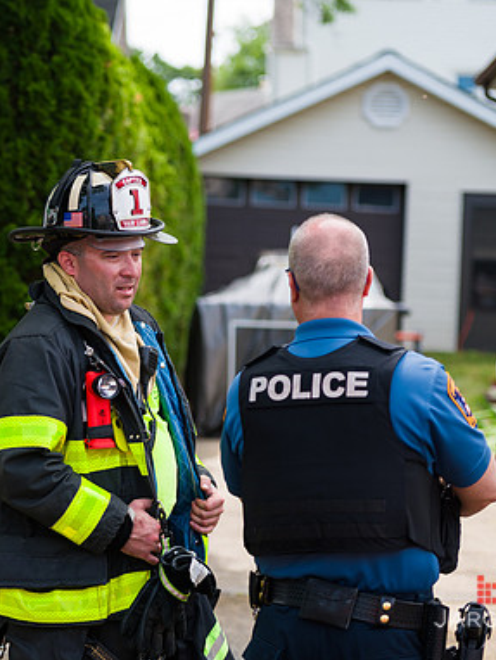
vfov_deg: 15.9
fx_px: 2366
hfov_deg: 11.9
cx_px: 99
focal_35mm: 124
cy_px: 332
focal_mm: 85
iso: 200
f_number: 3.2
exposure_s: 1/1000
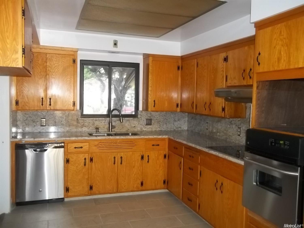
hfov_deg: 56.8
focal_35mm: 32
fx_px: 281
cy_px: 114
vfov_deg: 44.1
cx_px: 152
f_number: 2.9
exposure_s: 1/30
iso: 250
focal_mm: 5.7
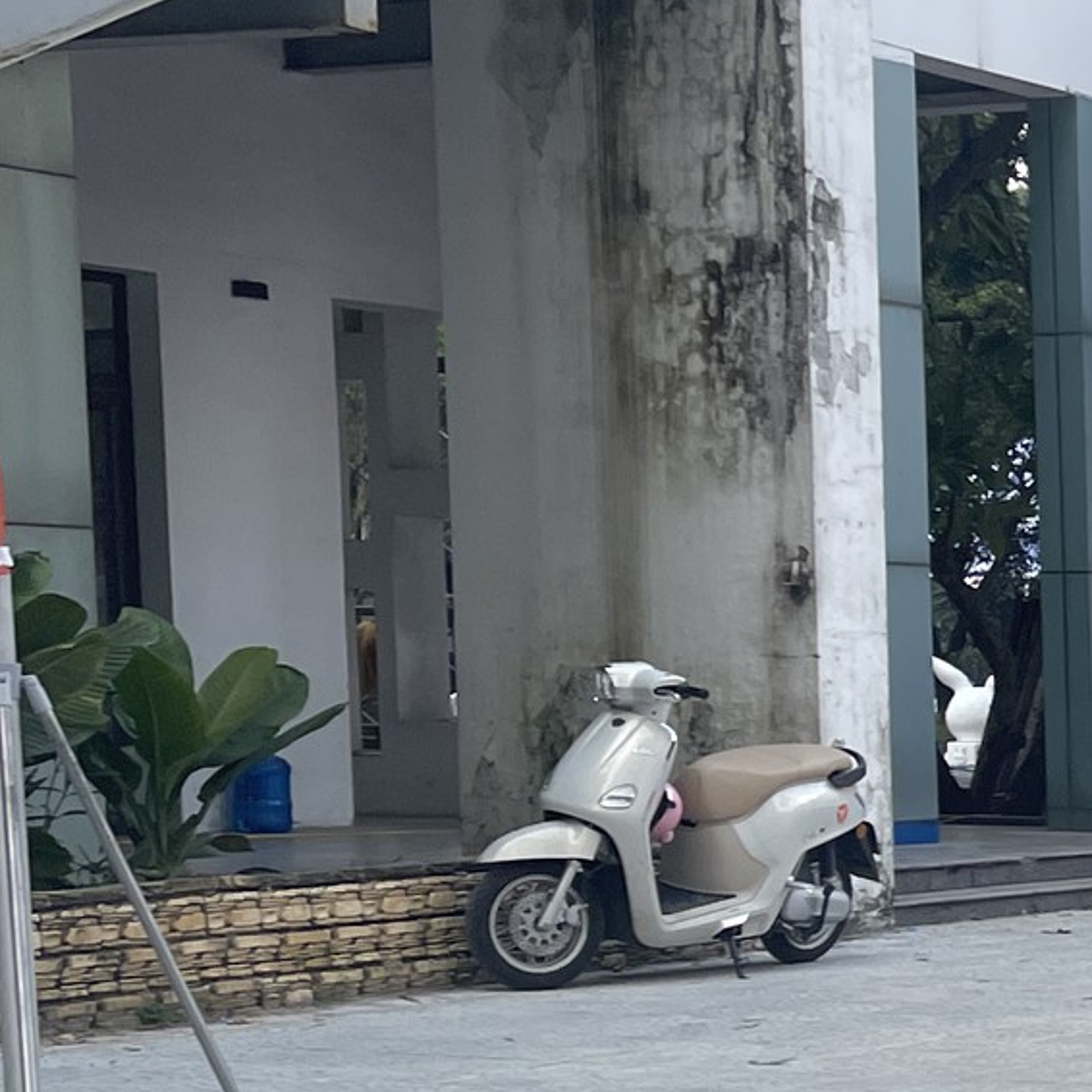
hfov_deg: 15.2
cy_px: 949
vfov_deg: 17.2
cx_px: 1912
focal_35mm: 100
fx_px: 3569
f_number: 1.6
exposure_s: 1/509
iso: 32
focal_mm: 5.1
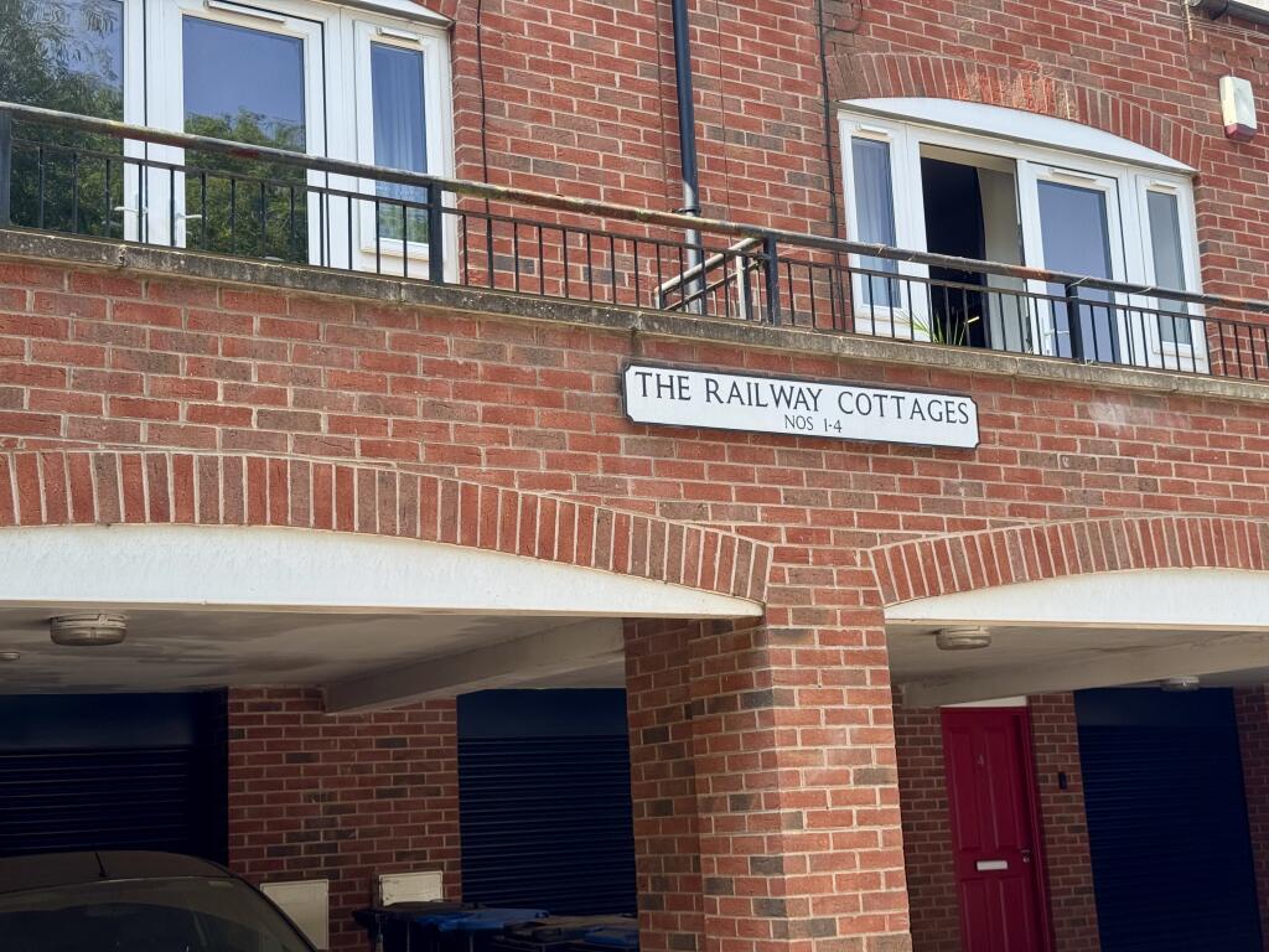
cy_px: 476
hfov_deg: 39.7
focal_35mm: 48
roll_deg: +2.6
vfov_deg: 30.3
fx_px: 1760
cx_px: 634
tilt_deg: +11.5
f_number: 1.78
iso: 64
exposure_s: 1/715
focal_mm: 6.76
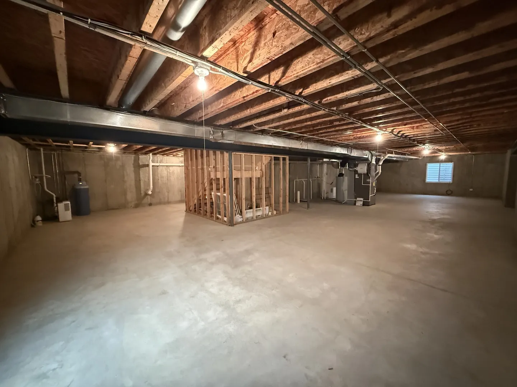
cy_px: 194
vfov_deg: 85.7
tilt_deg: -4.5
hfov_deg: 102.1
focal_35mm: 14
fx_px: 209
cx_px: 258
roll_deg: +0.5
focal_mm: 2.22
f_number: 2.2
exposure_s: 1/40
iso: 1250
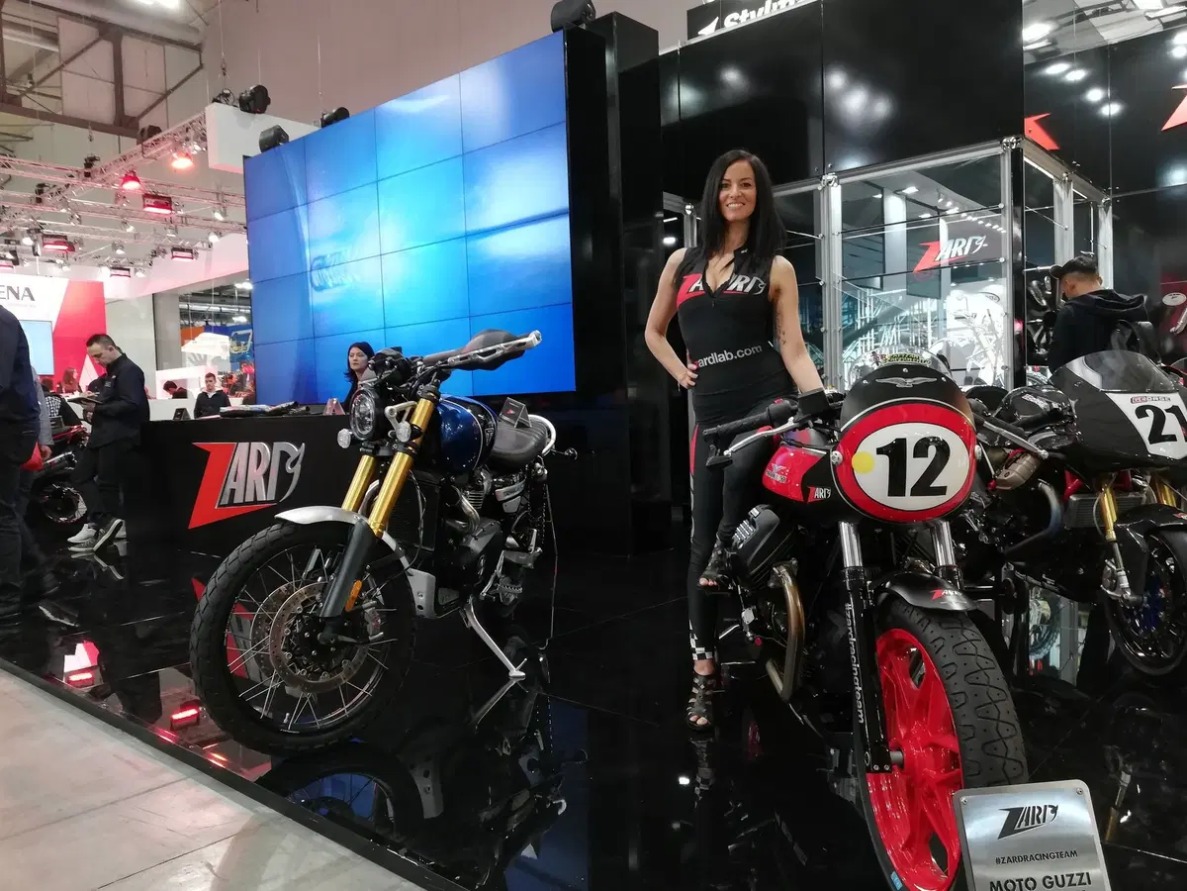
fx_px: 892
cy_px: 446
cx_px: 594
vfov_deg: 53.1
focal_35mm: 26
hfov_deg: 67.3
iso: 250
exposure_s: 1/33.3
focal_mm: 3.81
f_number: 2.2
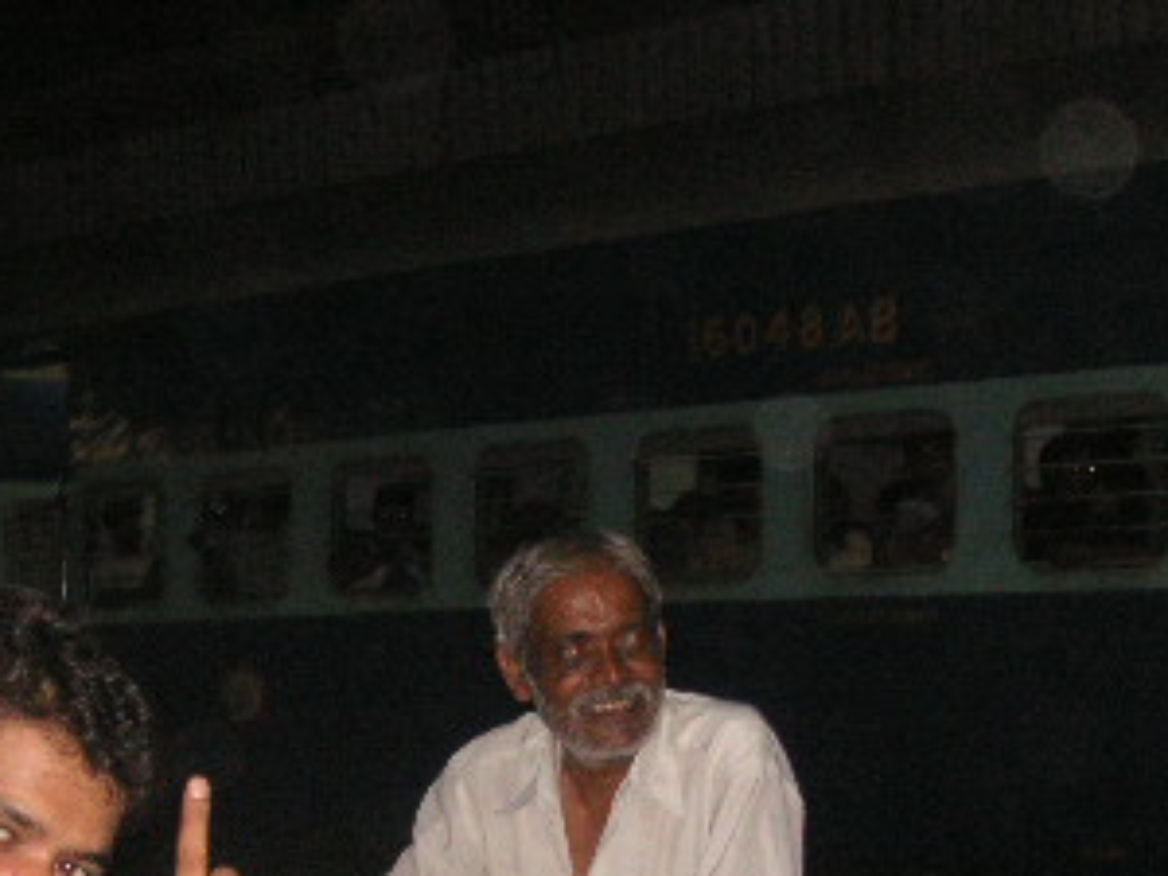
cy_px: 903
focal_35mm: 79
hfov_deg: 24.7
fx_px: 2666
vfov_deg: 18.1
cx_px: 506
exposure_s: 1/45
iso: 160
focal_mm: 6.1
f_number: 2.8
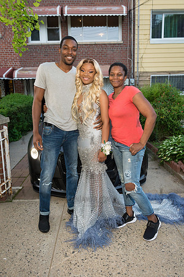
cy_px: 138
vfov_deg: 67.4
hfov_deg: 47.9
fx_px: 207
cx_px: 92
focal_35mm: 27
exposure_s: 1/320
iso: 2000
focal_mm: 27
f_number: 4.5
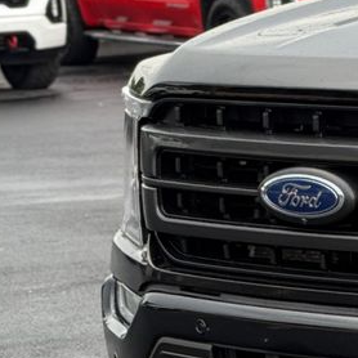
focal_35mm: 195
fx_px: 2282
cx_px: 813
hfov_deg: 8.3
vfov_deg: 9.0
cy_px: 231
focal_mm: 6.76
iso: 64
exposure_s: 1/493
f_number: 1.78
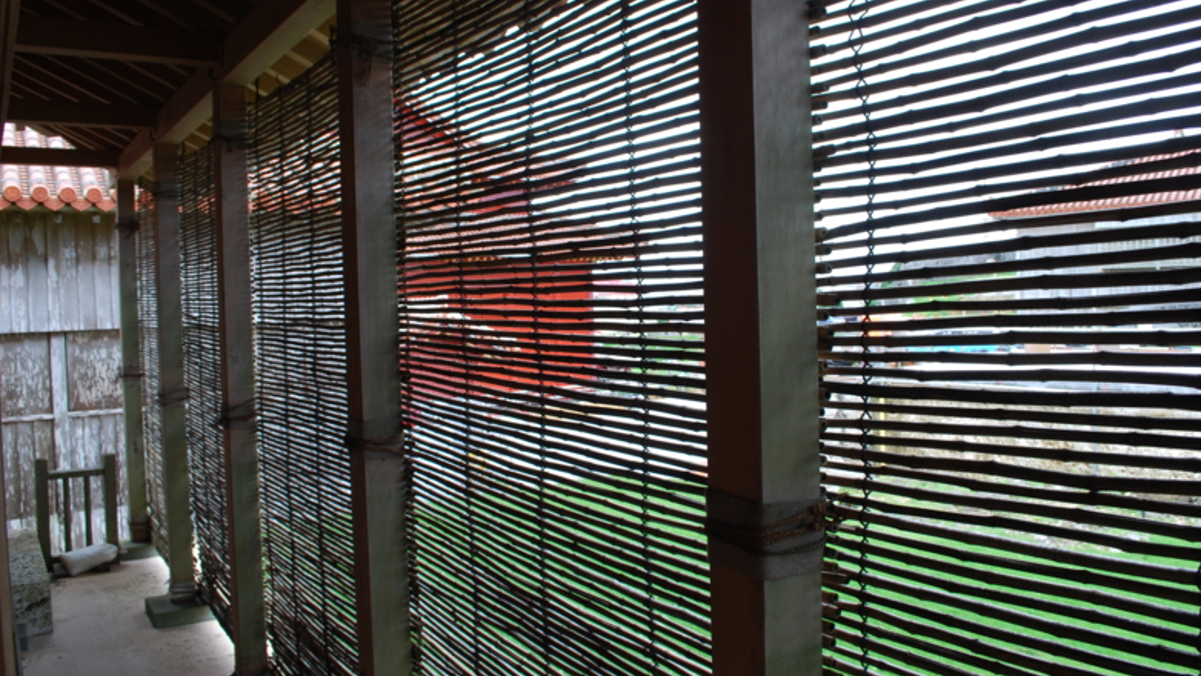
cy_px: 312
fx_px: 924
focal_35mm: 29
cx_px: 614
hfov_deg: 66.0
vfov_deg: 40.2
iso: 100
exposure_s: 1/30
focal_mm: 18
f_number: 8
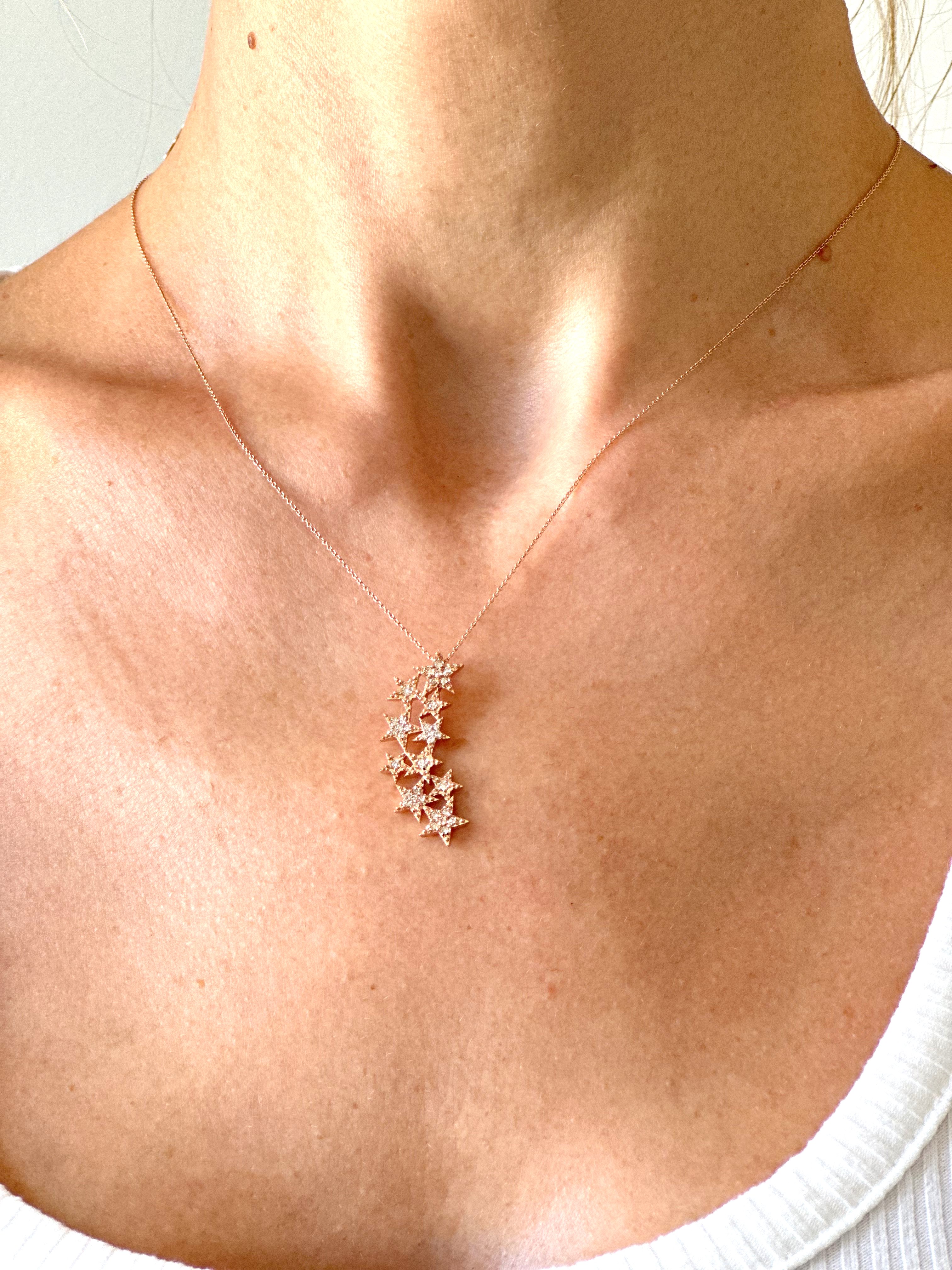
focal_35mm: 77
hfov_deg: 19.1
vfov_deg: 25.3
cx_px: 476
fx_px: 2824
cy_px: 635
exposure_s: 1/121
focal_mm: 9
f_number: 2.8
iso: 200
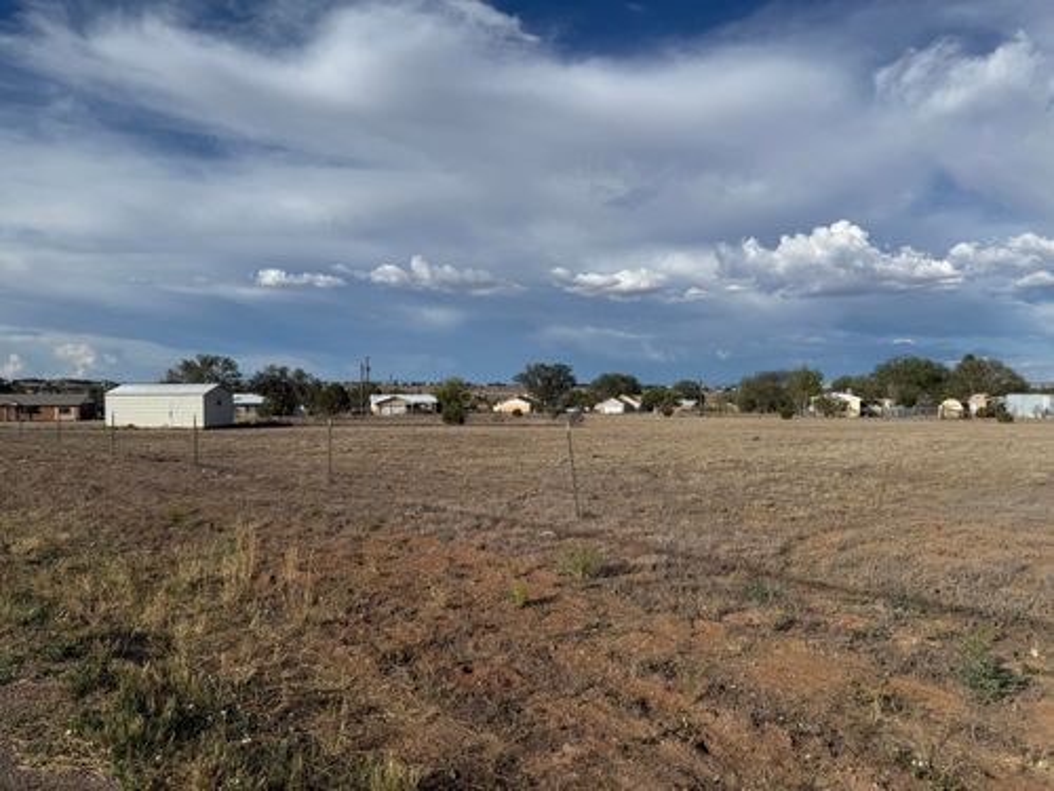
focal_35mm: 24
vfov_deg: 56.8
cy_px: 396
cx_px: 527
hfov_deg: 71.6
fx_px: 731
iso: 80
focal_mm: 6.76
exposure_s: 1/8130
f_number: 1.78
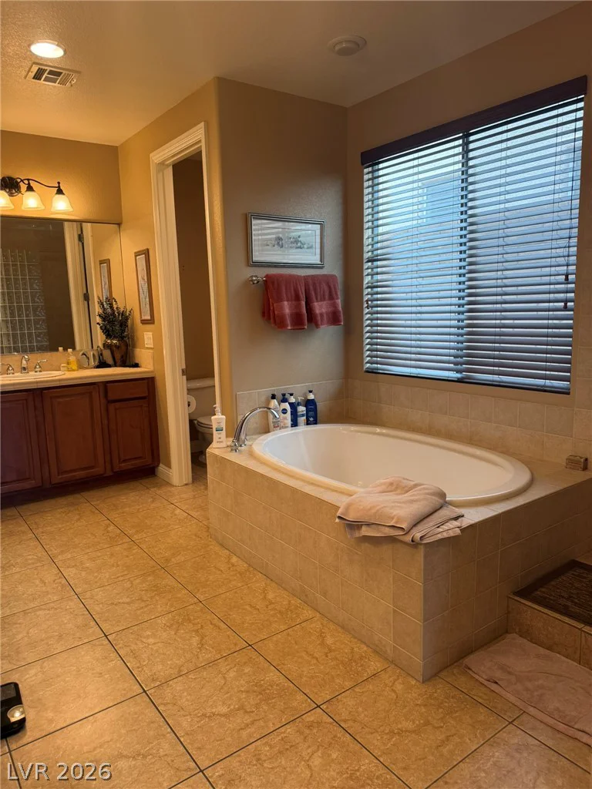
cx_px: 296
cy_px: 394
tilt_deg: -9.1
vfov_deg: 71.6
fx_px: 547
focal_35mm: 24
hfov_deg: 56.8
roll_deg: +1.1
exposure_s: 1/120
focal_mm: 6.76
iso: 160
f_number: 1.78
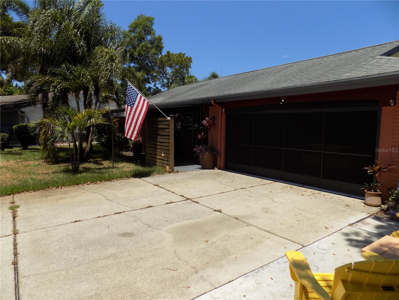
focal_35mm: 23
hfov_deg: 73.9
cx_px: 200
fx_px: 265
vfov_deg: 58.9
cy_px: 150
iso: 80
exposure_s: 1/160
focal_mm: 4
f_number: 9.9
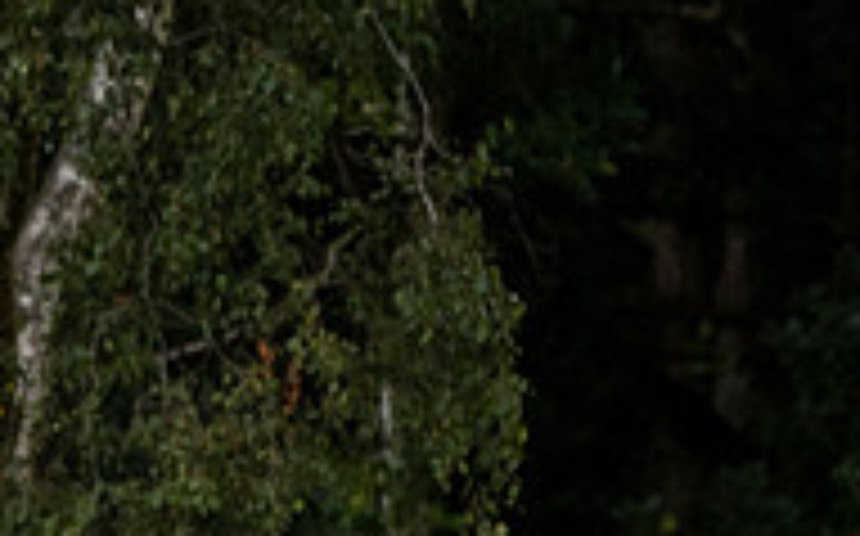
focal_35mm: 1346
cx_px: -351
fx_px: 31519
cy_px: 818
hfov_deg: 1.6
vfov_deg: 1.0
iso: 1000
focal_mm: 290
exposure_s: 1/2000
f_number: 5.6
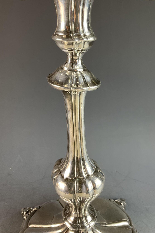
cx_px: 94
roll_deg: -1.6
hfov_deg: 35.8
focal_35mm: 37
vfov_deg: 51.8
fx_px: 239
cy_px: 104
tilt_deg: -26.7
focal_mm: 3
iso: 40
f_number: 1.8
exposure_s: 1/50
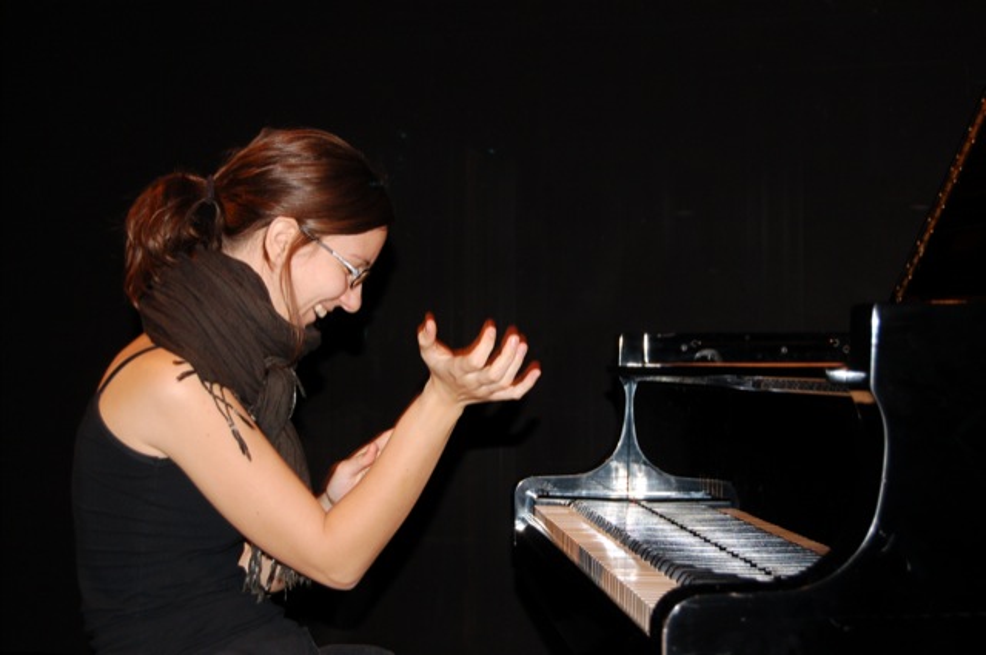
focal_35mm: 63
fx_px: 1723
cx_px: 493
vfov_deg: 21.5
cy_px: 328
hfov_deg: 31.9
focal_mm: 42
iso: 400
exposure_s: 1/60
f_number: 5.3
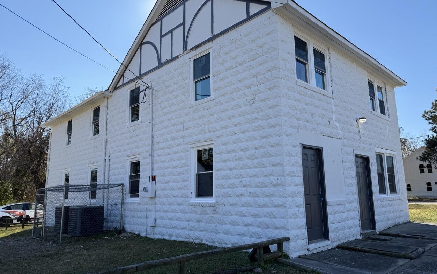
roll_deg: +1.4
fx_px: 310
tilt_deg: +11.8
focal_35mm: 26
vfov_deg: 47.6
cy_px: 136
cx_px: 218
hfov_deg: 70.4
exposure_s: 1/2907
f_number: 1.78
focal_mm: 6.76
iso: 80
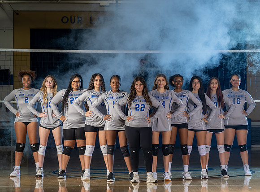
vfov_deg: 16.4
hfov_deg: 22.0
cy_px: 108
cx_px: 157
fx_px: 666
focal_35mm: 89
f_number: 6.3
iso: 160
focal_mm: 70
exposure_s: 1/100
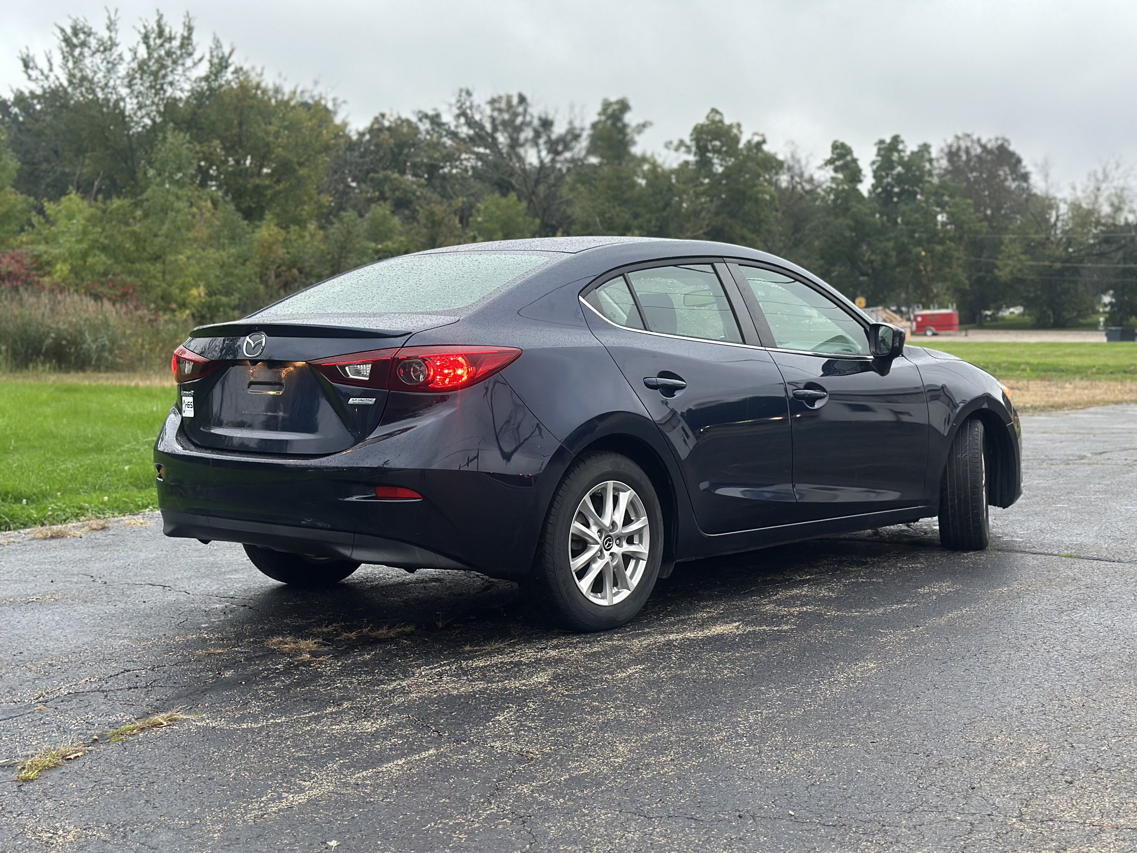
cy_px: 426
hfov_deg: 39.7
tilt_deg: -2.2
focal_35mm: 48
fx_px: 1577
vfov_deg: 30.3
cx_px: 568
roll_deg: -1.0
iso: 320
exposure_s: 1/60
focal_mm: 6.86
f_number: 1.78
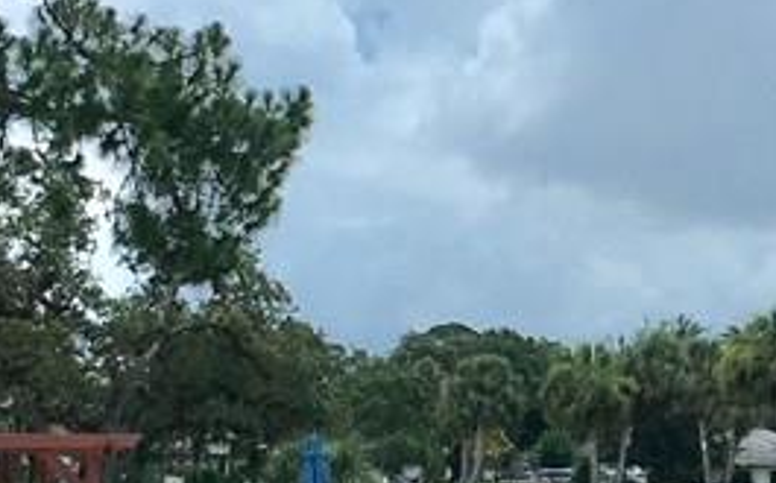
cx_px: 688
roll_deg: -1.0
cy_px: 310
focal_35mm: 119
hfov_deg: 17.3
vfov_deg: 11.0
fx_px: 2514
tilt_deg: +2.5
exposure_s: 1/1479
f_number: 2.2
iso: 25
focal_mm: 4.15
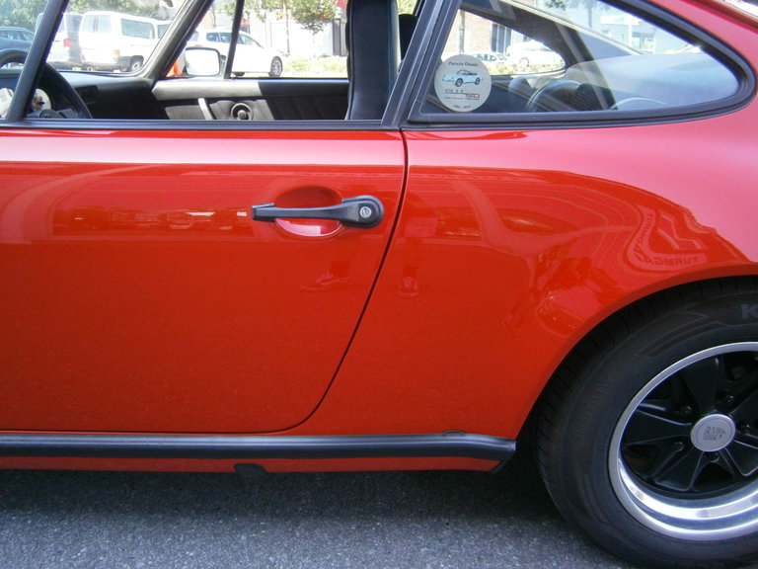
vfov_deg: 53.1
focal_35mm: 26
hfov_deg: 67.3
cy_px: 284
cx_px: 379
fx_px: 569
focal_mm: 4.7
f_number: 2.8
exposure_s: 1/250
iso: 250
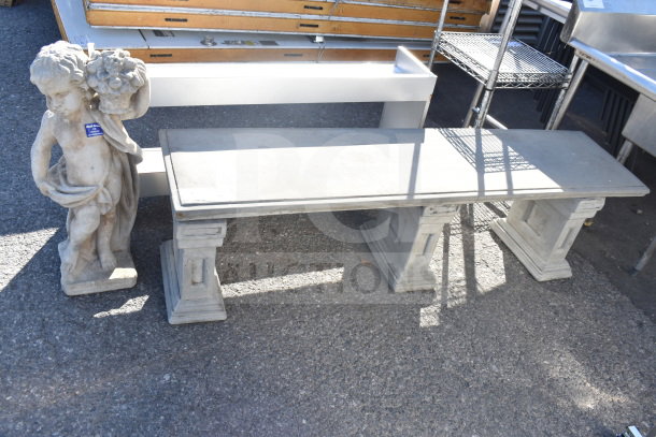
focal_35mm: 32
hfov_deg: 59.5
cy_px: 218
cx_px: 328
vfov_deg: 41.7
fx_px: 574
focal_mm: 21
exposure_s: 1/160
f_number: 6.3
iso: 200
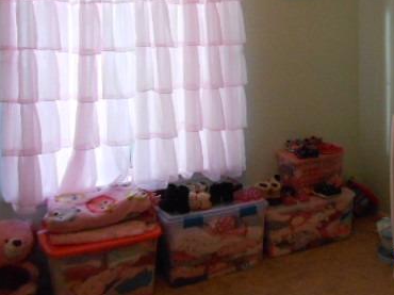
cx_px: 289
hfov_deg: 41.1
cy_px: 47
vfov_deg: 31.1
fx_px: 512
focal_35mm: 45
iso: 500
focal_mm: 4.6
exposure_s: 1/125
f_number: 3.5
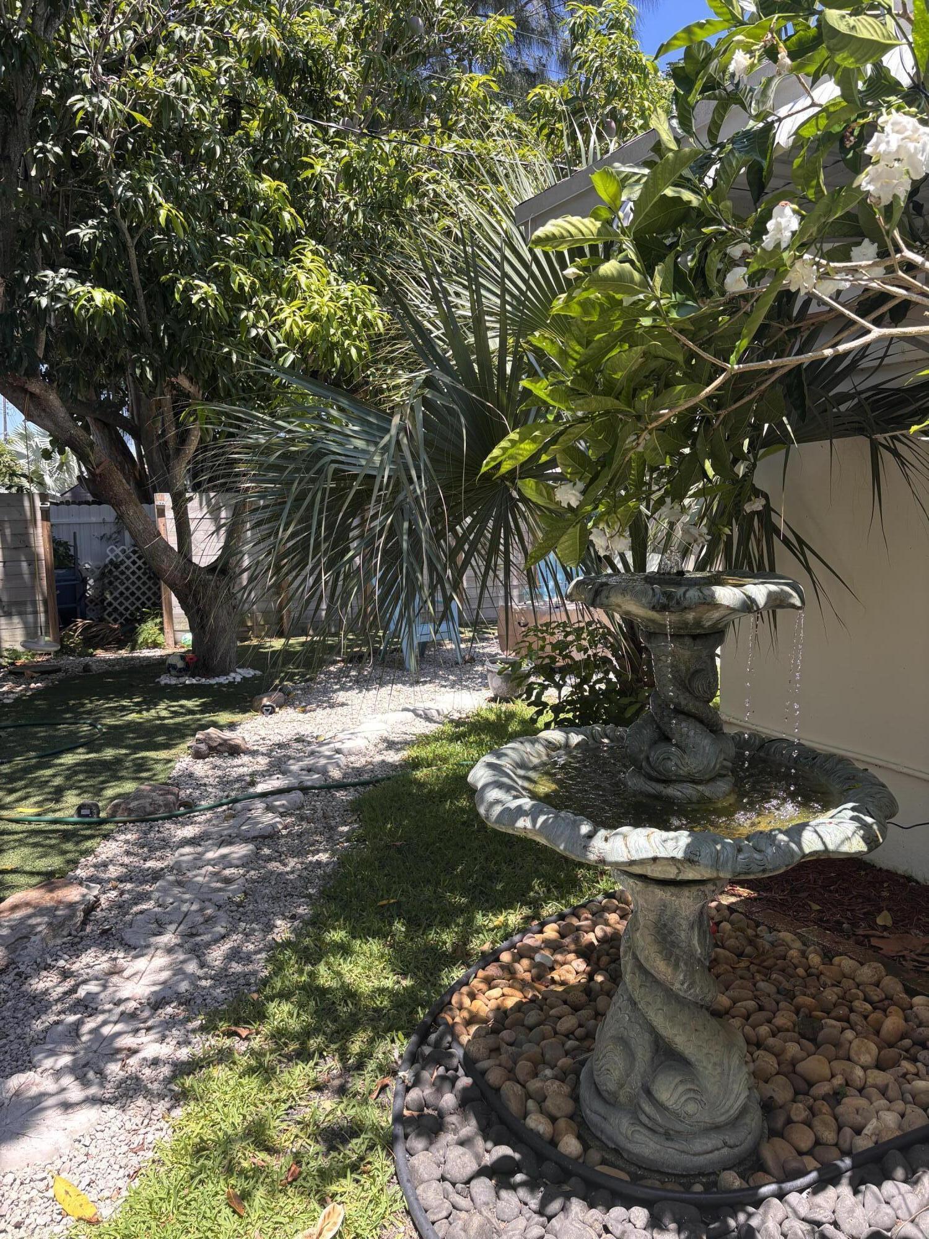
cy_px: 620
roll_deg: +0.3
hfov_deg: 53.1
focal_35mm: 26
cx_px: 464
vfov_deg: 67.3
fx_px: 930
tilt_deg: -7.3
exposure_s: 1/493
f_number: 1.6
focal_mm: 5.96
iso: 50
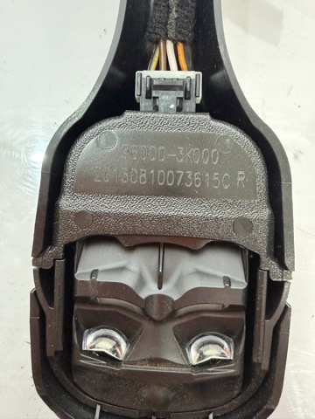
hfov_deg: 56.8
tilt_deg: -81.3
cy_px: 210
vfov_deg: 71.6
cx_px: 158
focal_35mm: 24
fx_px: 291
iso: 500
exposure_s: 1/50
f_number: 2.2
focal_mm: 2.22
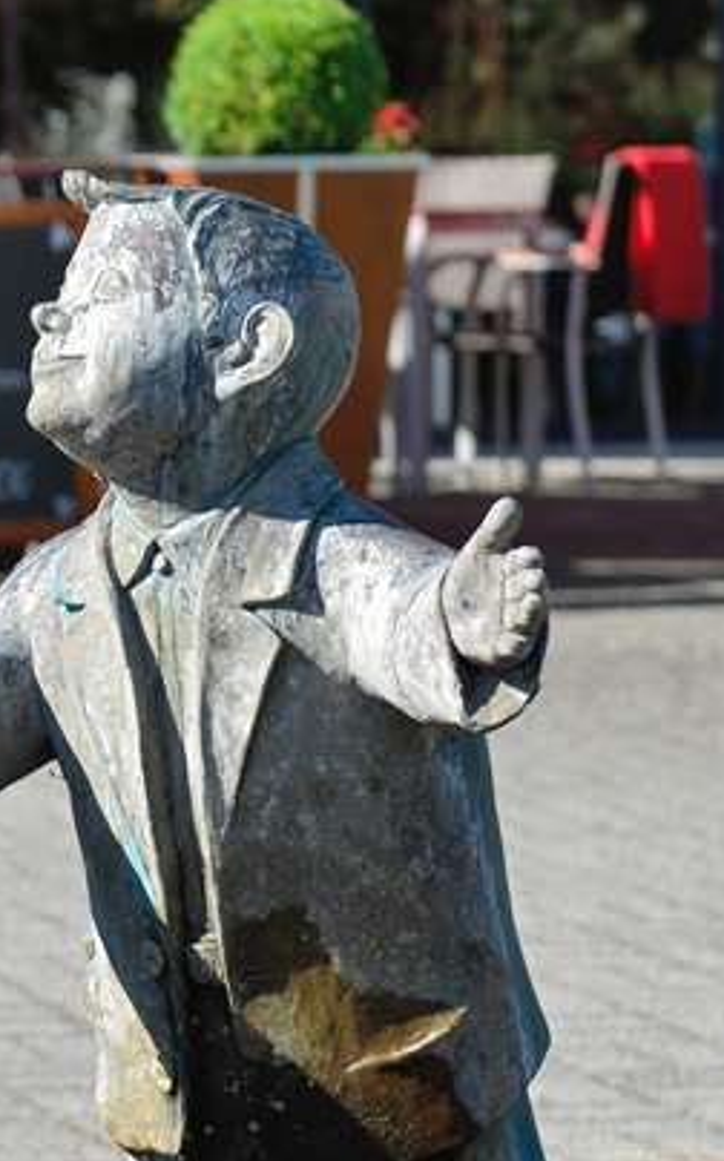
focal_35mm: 212
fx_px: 6702
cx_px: -494
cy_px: 352
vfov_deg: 9.9
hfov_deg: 6.1
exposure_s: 1/800
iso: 200
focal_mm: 56
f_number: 4.5
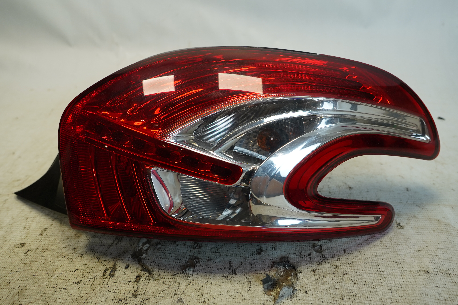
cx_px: 229
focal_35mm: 27
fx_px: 343
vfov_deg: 47.9
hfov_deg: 67.4
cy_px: 152
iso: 320
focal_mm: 18
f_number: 4
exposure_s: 1/160
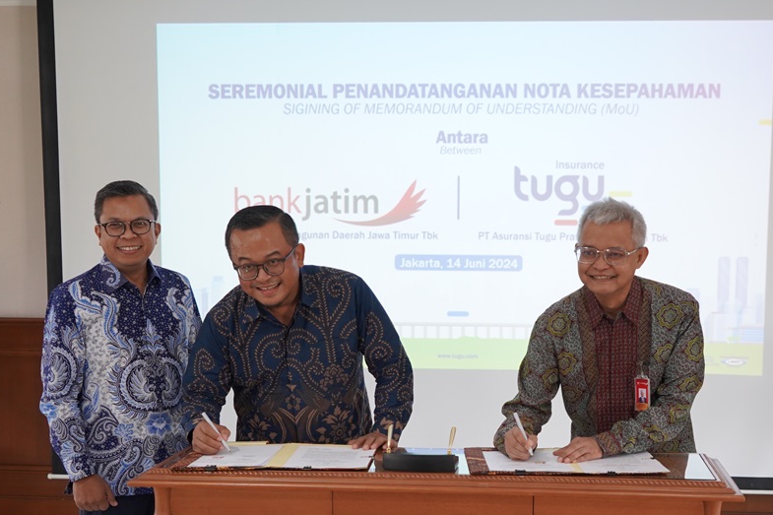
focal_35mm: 52
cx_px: 457
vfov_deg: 25.7
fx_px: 1116
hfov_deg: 38.1
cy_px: 383
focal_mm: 34
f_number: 4
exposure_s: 1/160
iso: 2000
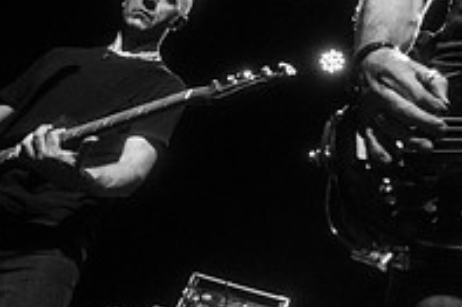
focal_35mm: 59
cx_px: 575
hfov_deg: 28.8
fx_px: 757
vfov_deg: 22.5
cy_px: 43
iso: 3200
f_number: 3.5
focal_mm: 20
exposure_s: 1/320
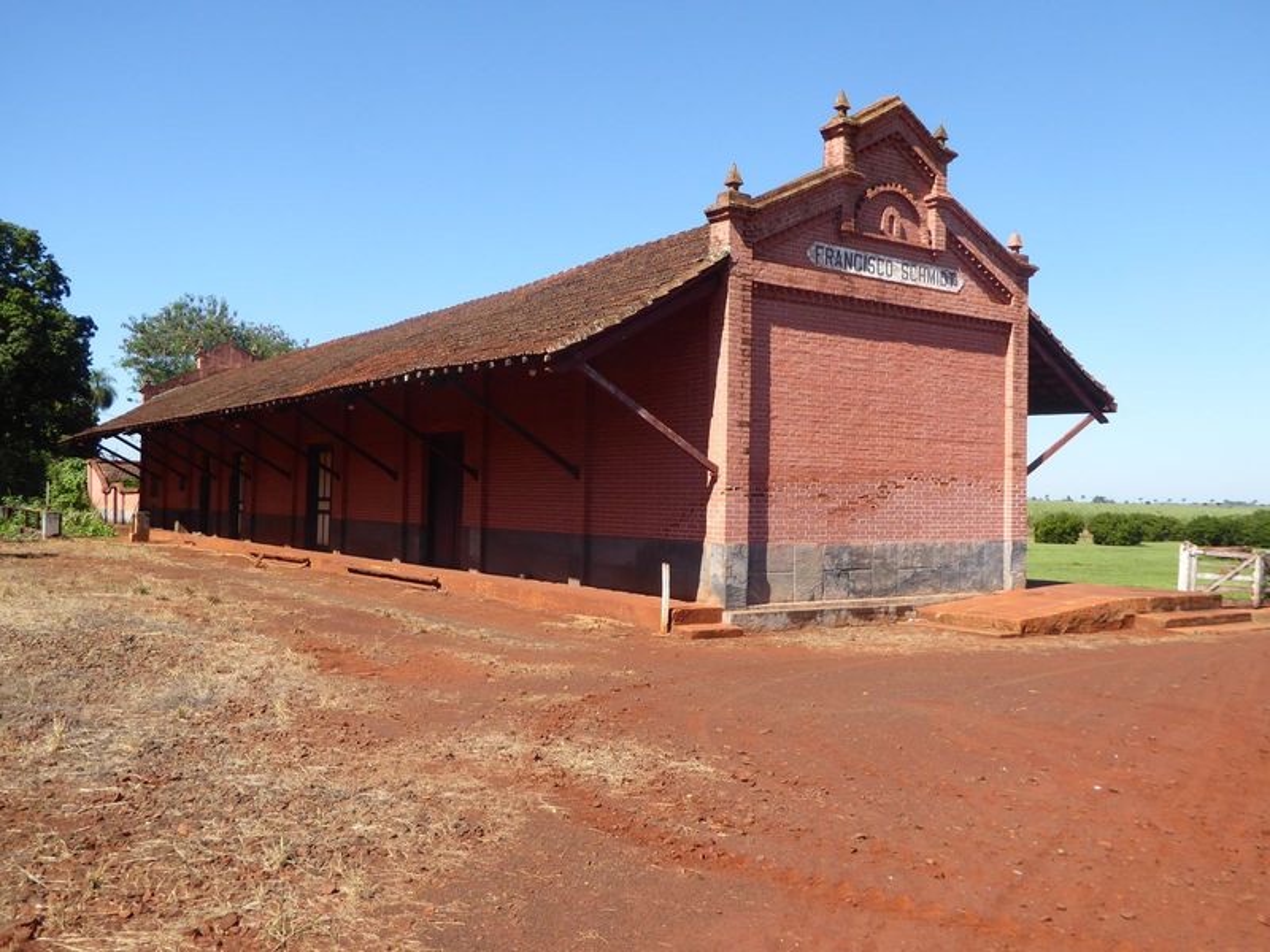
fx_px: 1174
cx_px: 635
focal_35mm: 32
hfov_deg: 56.8
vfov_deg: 44.2
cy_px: 476
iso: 80
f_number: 3.5
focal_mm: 5.4
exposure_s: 1/500
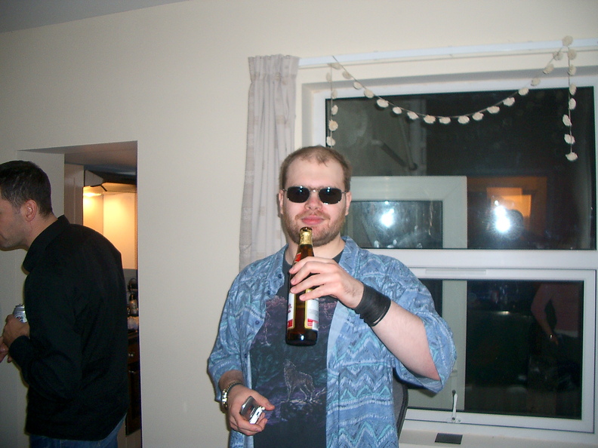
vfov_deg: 40.7
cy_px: 224
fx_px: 605
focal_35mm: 35
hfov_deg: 52.6
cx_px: 299
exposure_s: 1/40
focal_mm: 5.8
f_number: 2.6
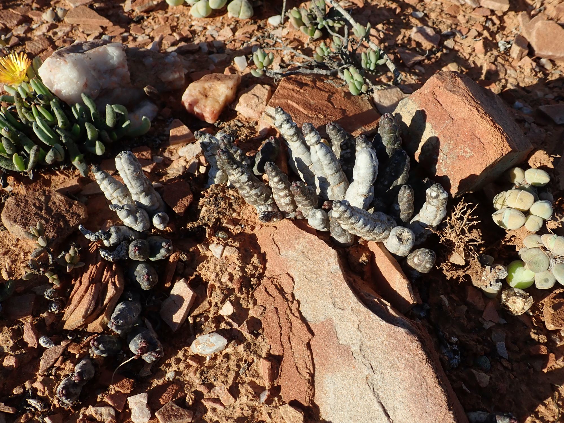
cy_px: 212
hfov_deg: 60.0
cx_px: 282
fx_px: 489
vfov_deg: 46.8
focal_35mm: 30
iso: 100
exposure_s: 1/640
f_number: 3.2
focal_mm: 5.5
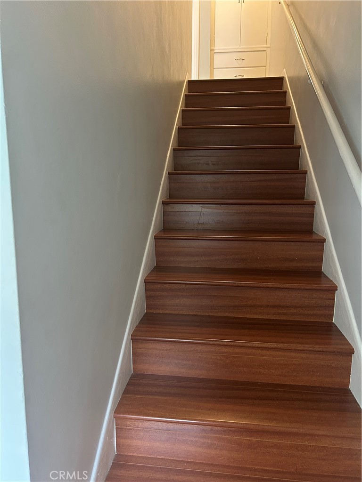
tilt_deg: -10.3
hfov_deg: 53.1
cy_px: 241
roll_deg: -0.6
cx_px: 181
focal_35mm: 26
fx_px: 363
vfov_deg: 67.3
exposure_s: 1/60
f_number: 1.5
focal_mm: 5.7
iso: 250
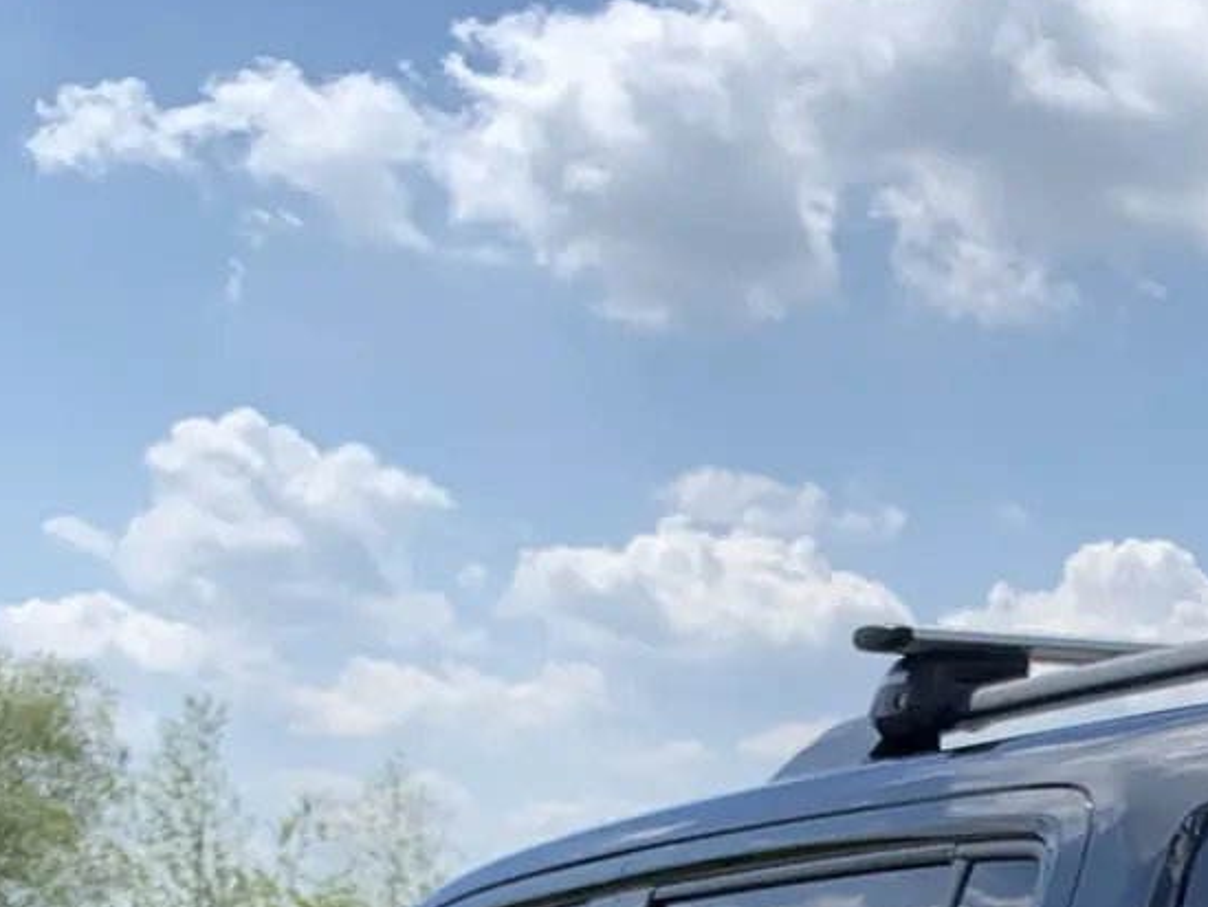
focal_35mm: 97
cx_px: 1571
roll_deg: -0.6
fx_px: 3386
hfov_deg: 18.8
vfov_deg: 13.7
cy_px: 1592
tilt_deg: -9.0
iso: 25
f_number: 1.8
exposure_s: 1/1880
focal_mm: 4.25
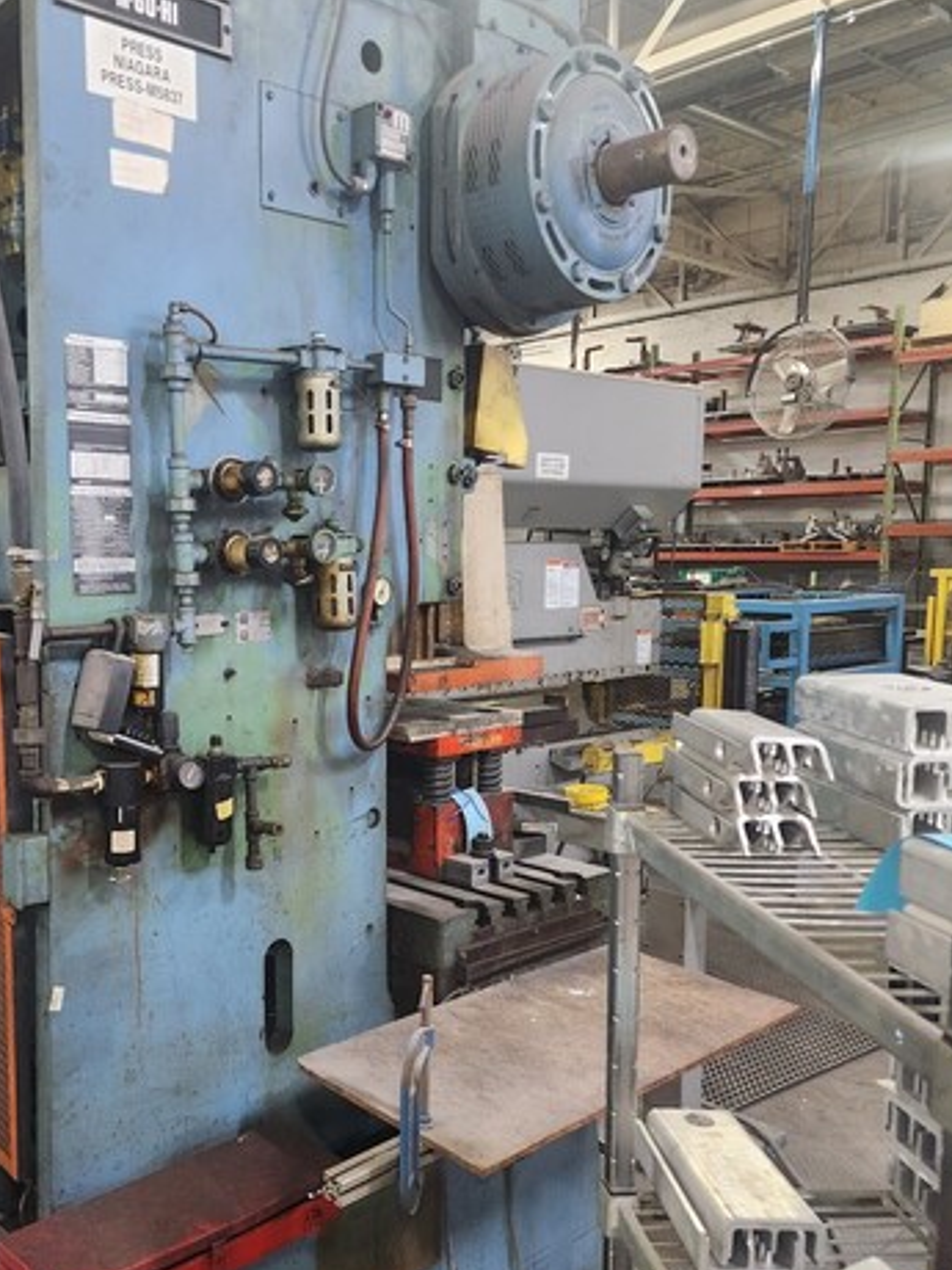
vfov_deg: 56.7
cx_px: 326
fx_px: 1173
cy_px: 690
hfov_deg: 43.6
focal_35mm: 32
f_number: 1.8
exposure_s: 1/120
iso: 800
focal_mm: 5.4
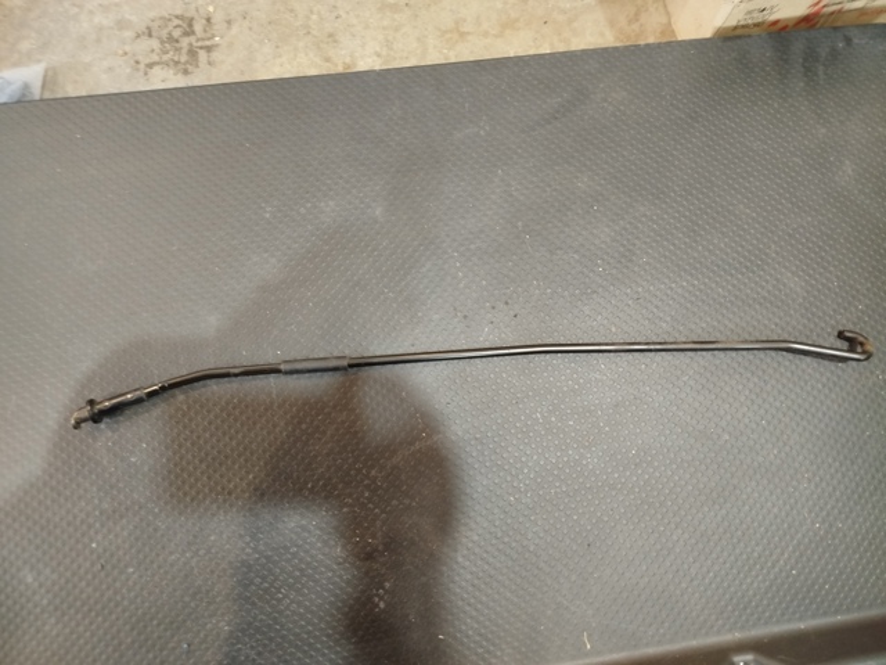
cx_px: 443
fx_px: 614
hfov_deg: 71.6
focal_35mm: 24
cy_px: 332
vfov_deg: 56.8
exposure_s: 1/17
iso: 500
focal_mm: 5.31
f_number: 1.7
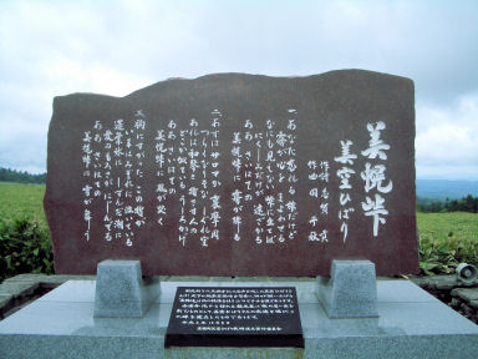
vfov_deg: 40.7
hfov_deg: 52.6
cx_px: 239
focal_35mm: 35
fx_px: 483
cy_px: 180
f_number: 4.3
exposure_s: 1/400
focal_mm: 5.8
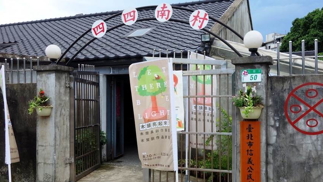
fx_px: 300
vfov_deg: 33.7
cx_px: 184
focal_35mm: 35
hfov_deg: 56.4
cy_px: 104
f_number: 5.6
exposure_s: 1/100
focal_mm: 10.4
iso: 125
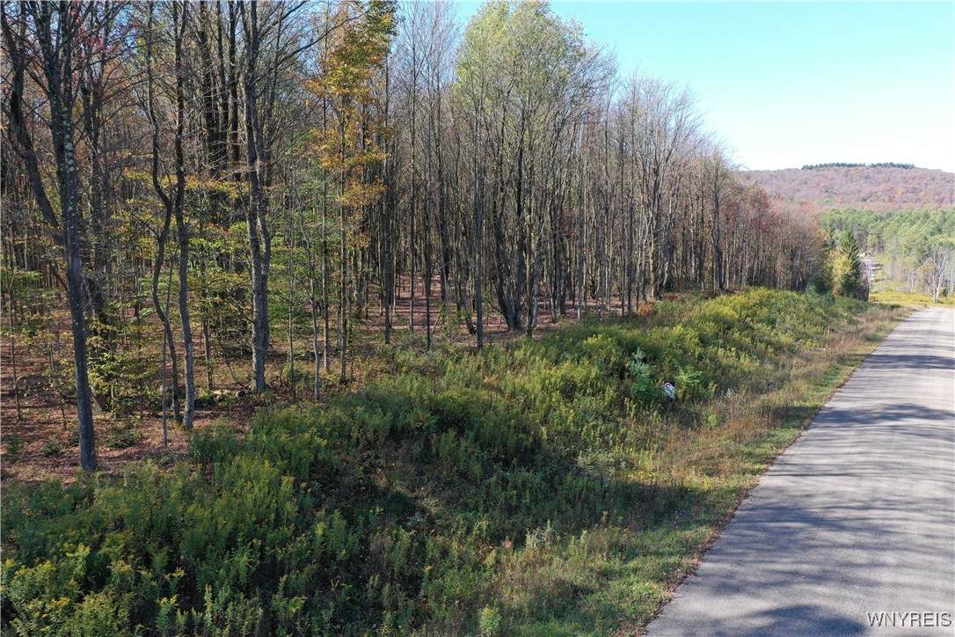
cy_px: 318
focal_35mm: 28
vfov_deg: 46.4
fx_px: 743
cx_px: 478
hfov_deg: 65.5
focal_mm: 10.26
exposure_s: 1/200
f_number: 4.5
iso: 100
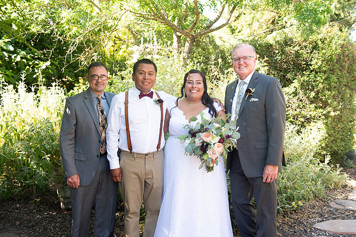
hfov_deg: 54.4
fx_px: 346
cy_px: 118
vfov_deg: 37.9
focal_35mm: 35
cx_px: 178
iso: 640
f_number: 4.5
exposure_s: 1/250
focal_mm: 35
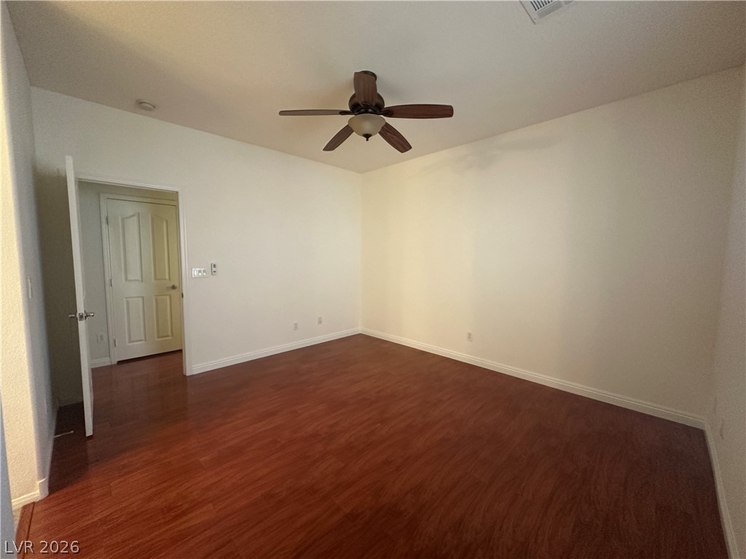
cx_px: 373
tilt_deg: -5.0
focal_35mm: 14
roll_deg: -0.6
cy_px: 280
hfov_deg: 102.1
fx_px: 302
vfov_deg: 85.7
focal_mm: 2.22
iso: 400
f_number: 2.2
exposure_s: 1/60
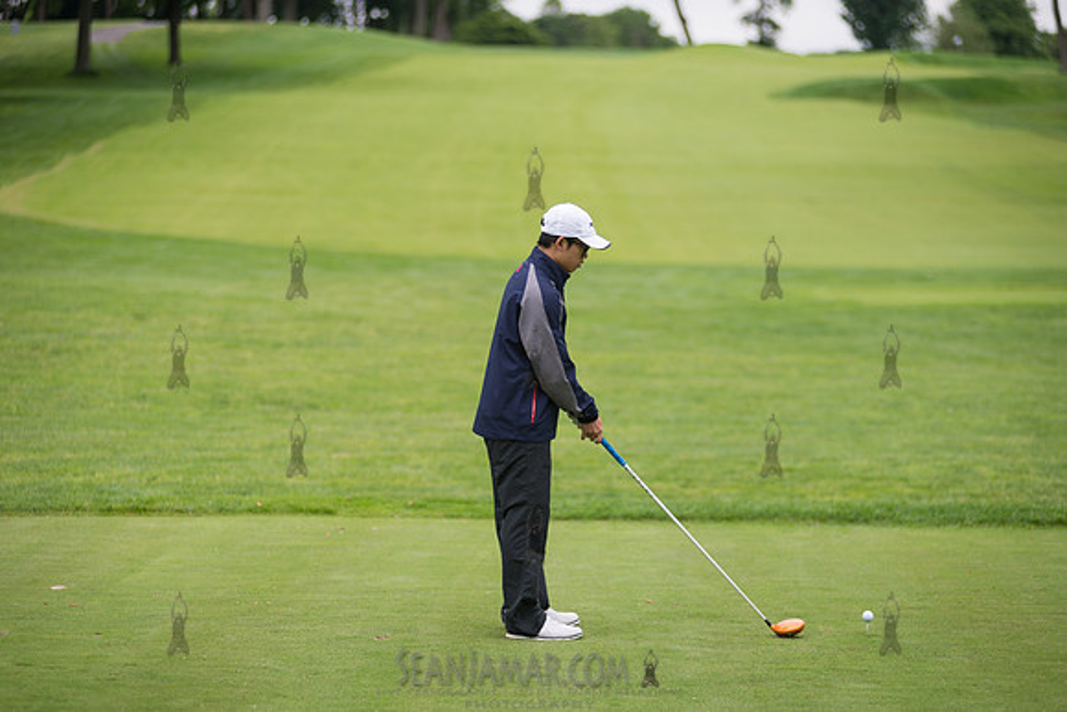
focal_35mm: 120
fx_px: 3557
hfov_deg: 17.1
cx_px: 534
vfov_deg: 11.4
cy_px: 356
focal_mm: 120
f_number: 2.8
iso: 200
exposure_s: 1/1000
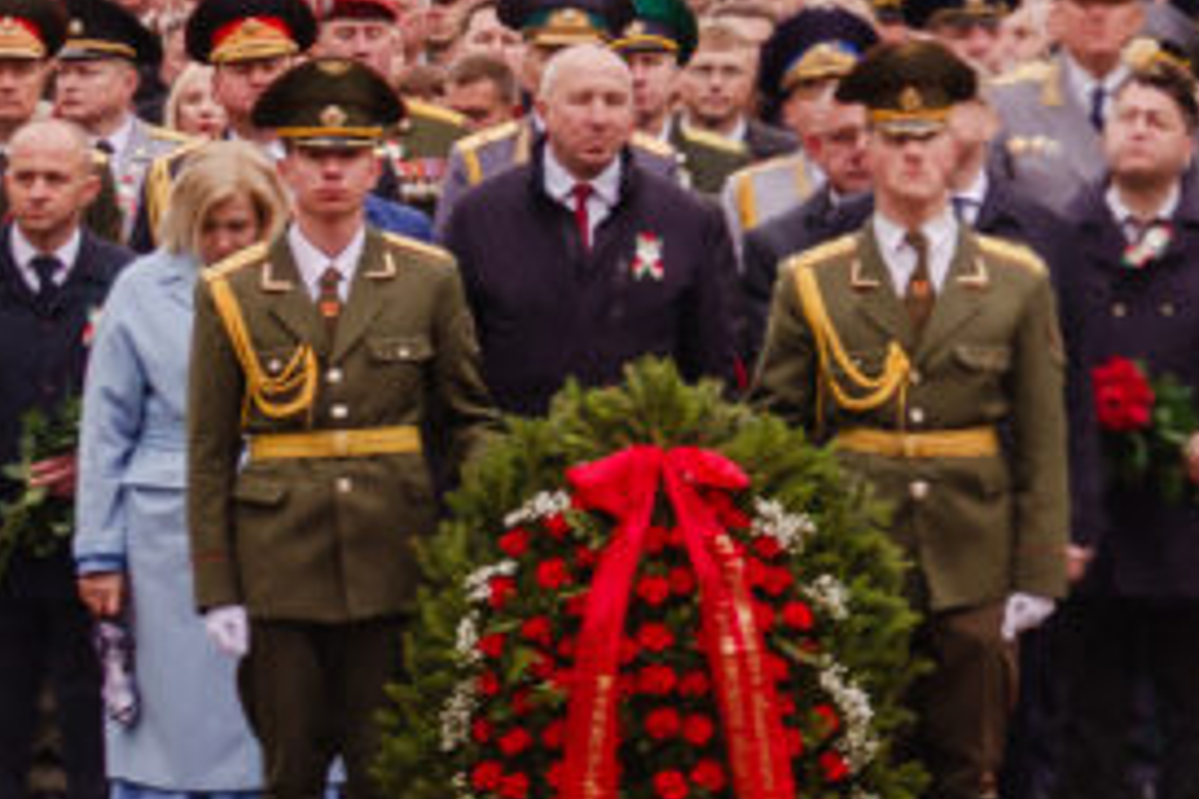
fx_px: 12122
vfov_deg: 3.8
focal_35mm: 364
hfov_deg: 5.6
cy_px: 656
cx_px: 1647
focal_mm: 35.68
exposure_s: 1/160
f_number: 3.5
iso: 100
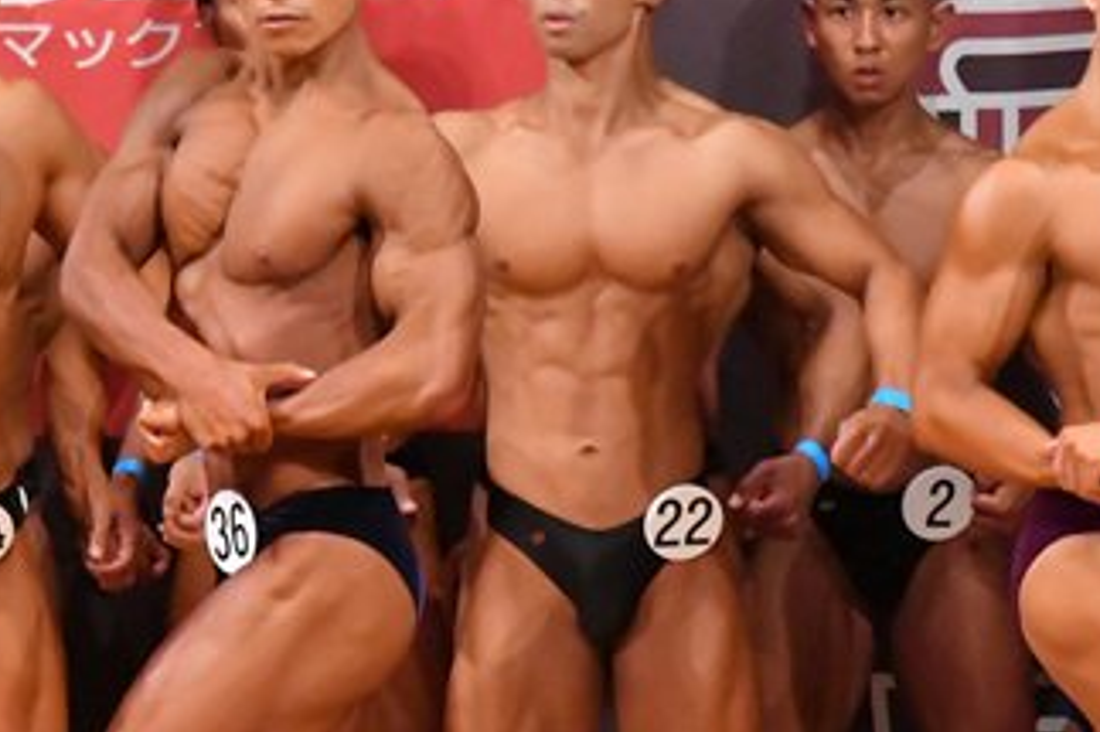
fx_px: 19789
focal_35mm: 648
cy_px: 633
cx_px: 502
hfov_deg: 3.2
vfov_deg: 2.1
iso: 12800
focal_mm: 180
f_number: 5.6
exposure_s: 1/400
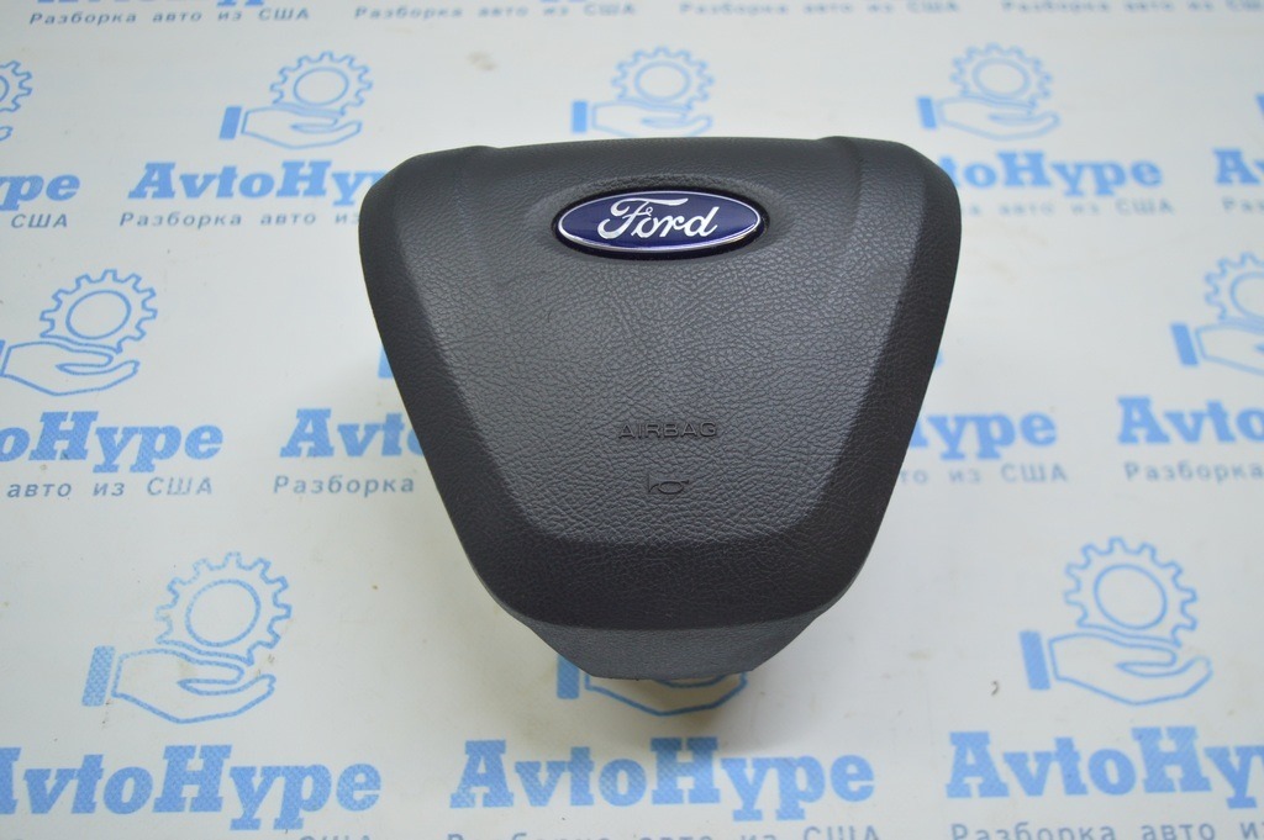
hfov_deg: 53.2
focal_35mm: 36
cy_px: 420
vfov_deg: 36.8
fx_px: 1263
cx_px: 632
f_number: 4
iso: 400
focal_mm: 24
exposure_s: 1/60
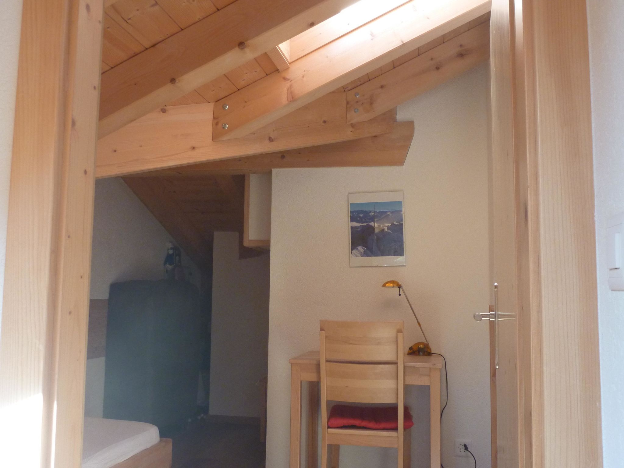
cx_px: 312
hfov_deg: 52.6
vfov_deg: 40.7
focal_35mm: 35
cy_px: 234
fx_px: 631
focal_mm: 5.7
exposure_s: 1/30
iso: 200
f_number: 3.5
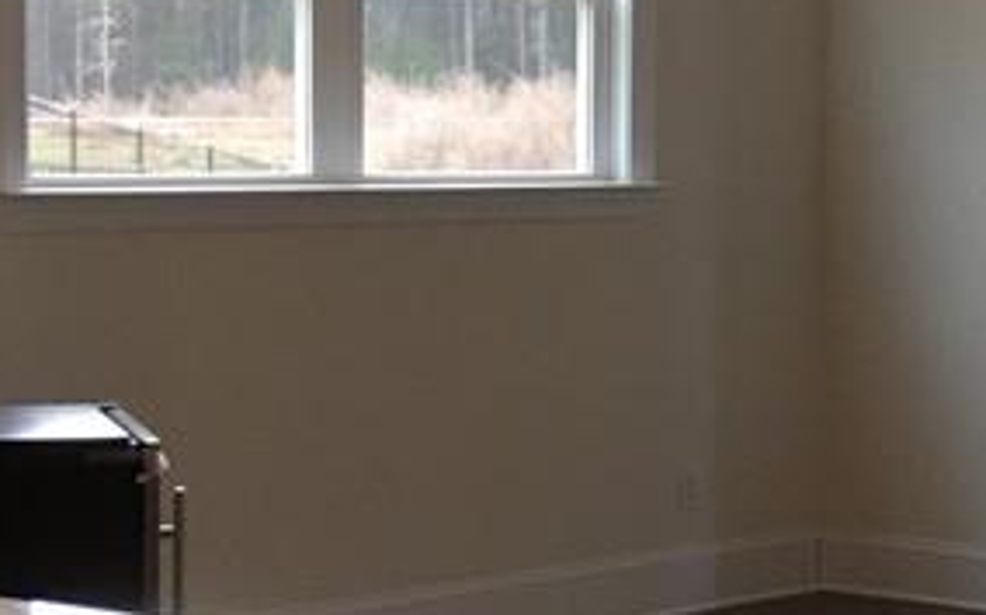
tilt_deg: -4.5
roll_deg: -1.8
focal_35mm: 111
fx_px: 2980
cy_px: 344
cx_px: 1660
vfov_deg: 11.8
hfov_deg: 16.4
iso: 25
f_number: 2.2
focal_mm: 4.15
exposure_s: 1/30
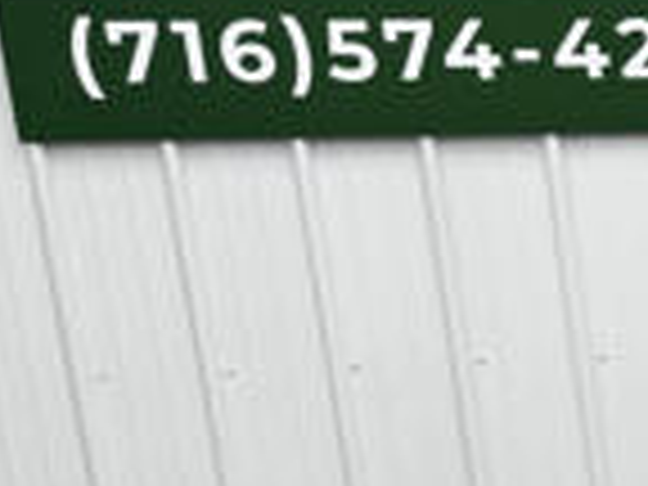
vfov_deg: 10.5
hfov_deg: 11.4
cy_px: 886
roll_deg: +0.9
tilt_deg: -17.0
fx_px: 2490
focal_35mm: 133
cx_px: 1706
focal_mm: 6.76
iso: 80
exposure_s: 1/120
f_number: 1.78
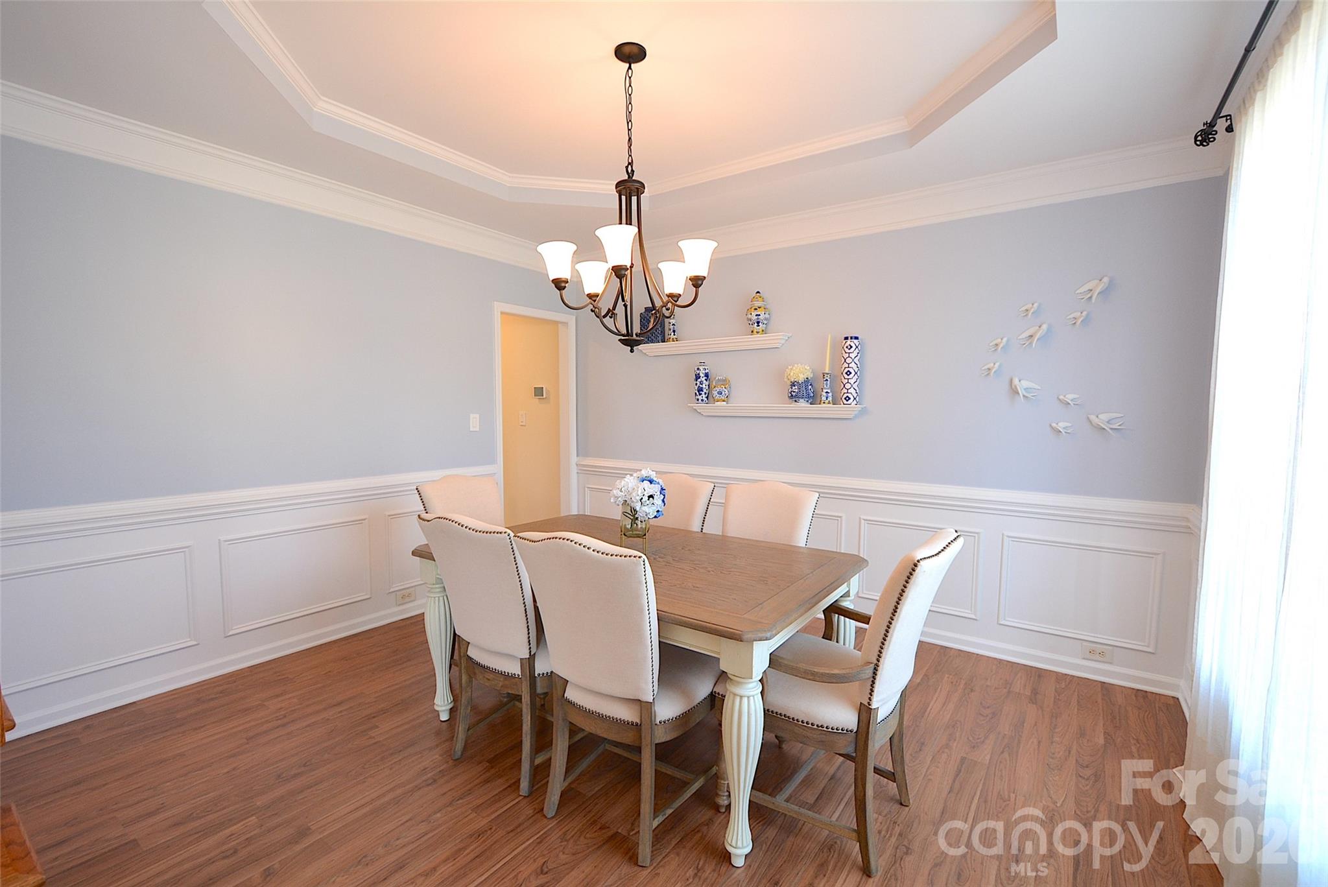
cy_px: 444
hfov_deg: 100.4
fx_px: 554
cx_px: 664
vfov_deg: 77.4
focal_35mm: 15
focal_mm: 10
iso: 500
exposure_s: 1/60
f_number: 4
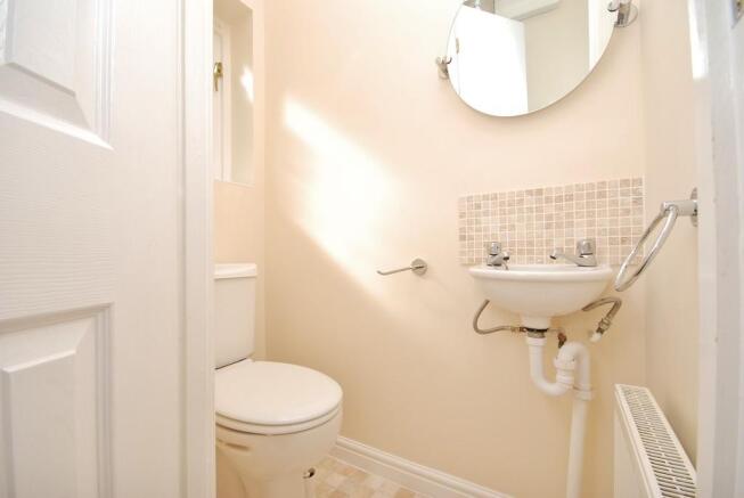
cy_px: 249
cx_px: 372
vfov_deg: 77.5
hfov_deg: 100.3
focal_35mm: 15
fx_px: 310
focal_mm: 10
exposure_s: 1/200
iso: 200
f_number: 9
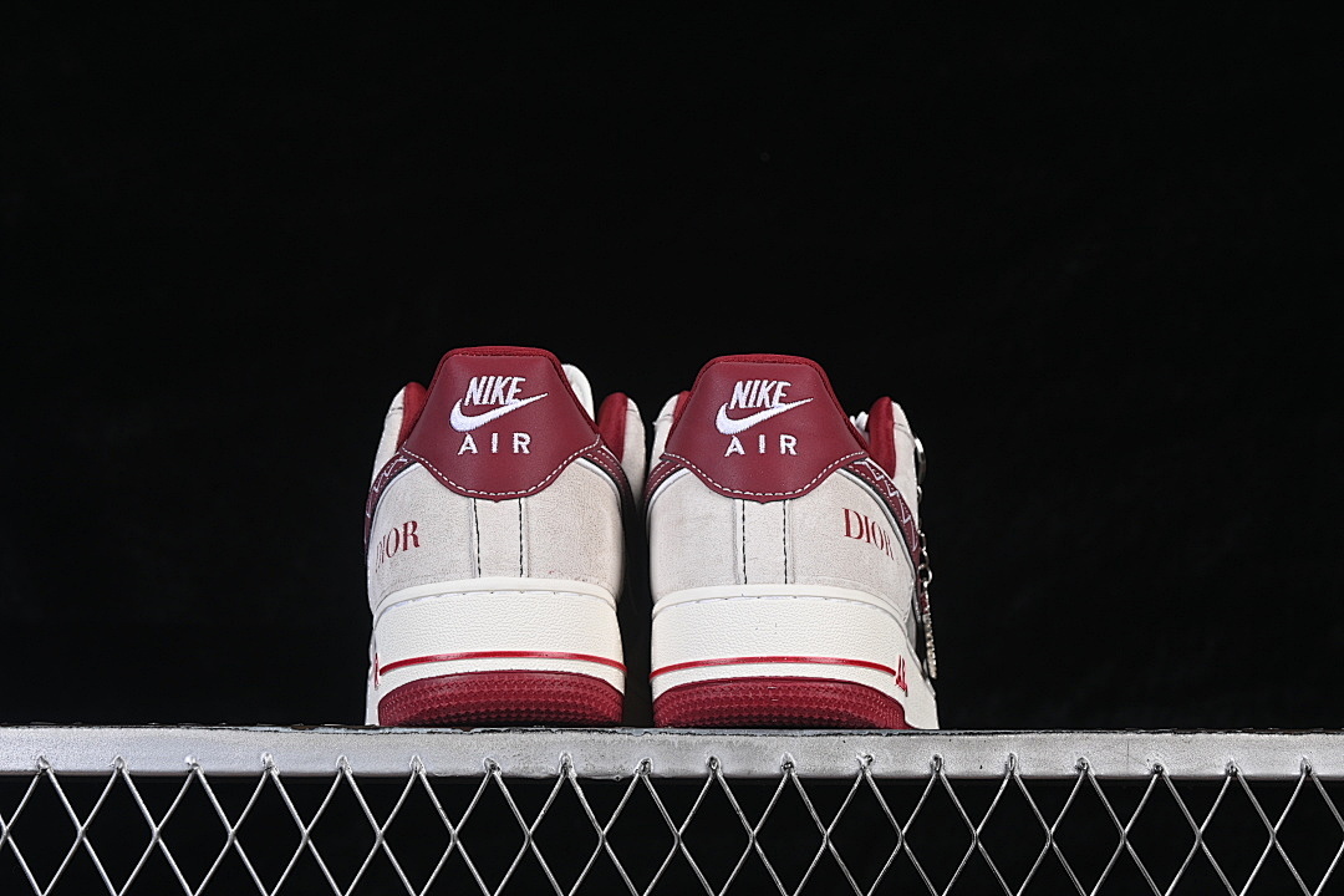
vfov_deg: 18.2
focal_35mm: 75
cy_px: 448
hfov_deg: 27.0
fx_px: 2800
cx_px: 672
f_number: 8
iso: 160
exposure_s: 1/80
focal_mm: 50
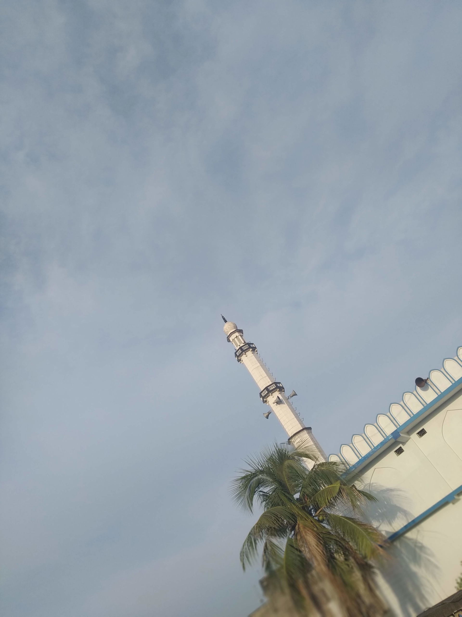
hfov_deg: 53.1
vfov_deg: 67.3
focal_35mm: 26
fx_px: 463
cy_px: 308
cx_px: 231
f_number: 2.2
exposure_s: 1/234
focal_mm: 3.82
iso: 100
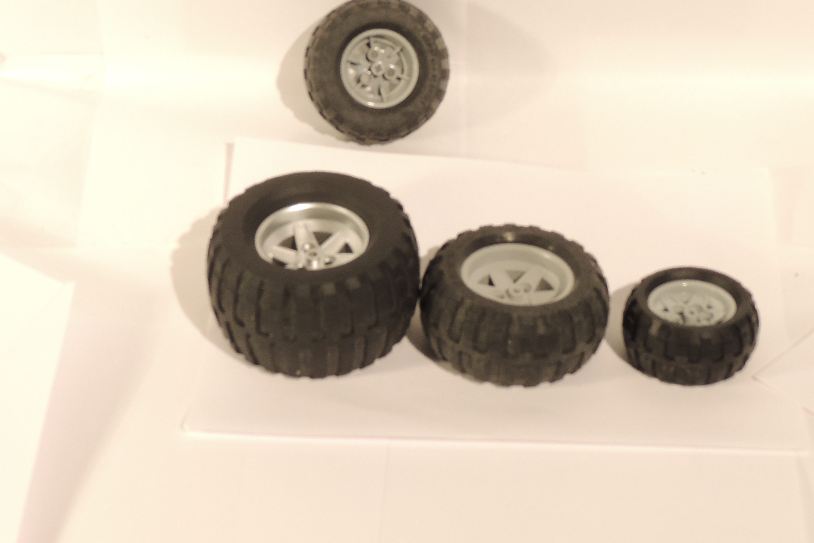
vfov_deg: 17.0
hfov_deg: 25.3
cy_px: 179
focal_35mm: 80
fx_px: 1809
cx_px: 450
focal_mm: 10.7
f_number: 5.9
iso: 100
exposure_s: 1/2.5
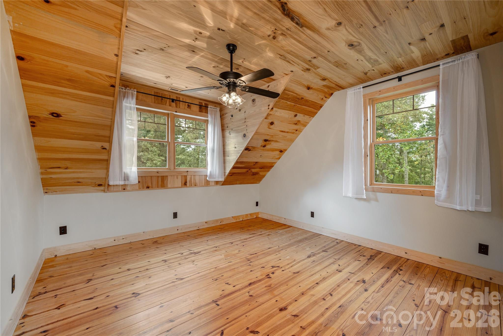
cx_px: 252
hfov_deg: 104.2
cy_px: 168
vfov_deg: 81.3
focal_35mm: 14
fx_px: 196
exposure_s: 1/25
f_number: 7.1
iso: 320
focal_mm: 14
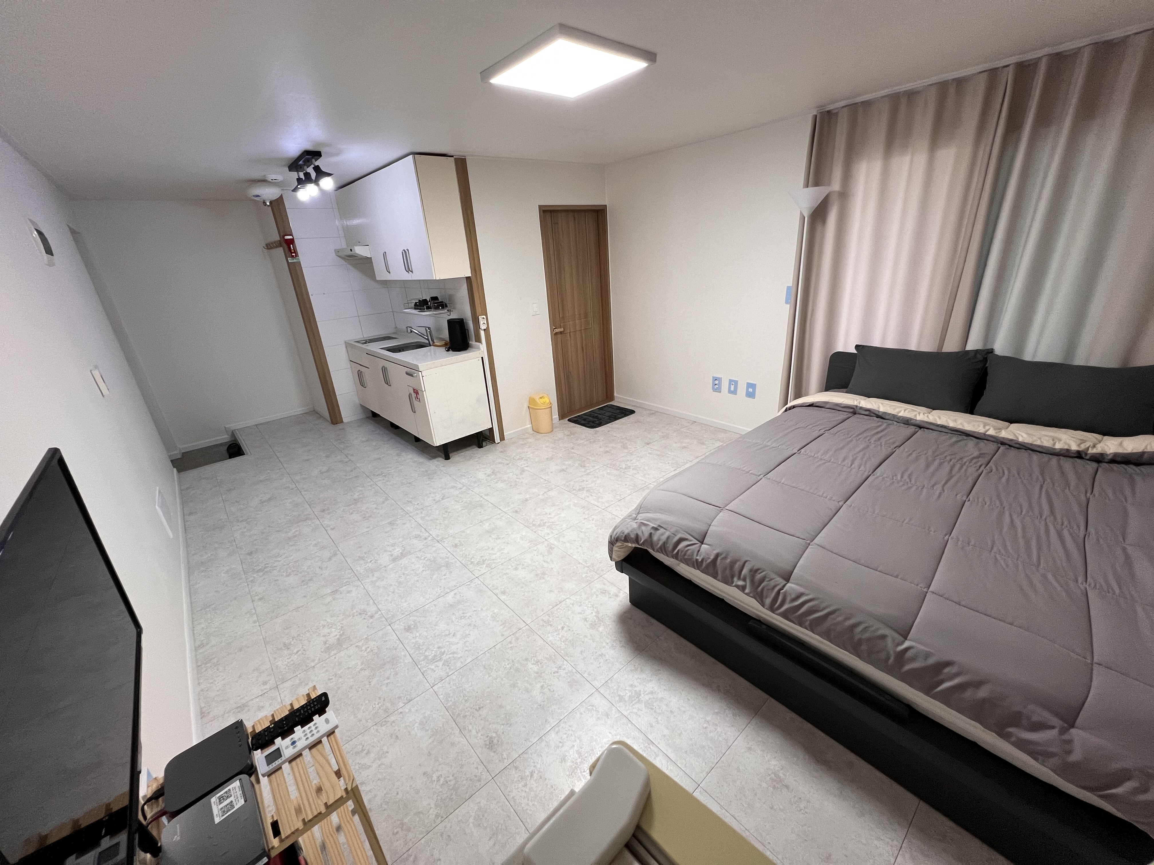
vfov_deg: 89.9
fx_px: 433
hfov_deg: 106.2
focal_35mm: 13
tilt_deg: -21.5
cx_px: 577
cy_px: 432
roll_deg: +4.9
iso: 160
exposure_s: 1/99
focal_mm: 1.57
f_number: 1.8
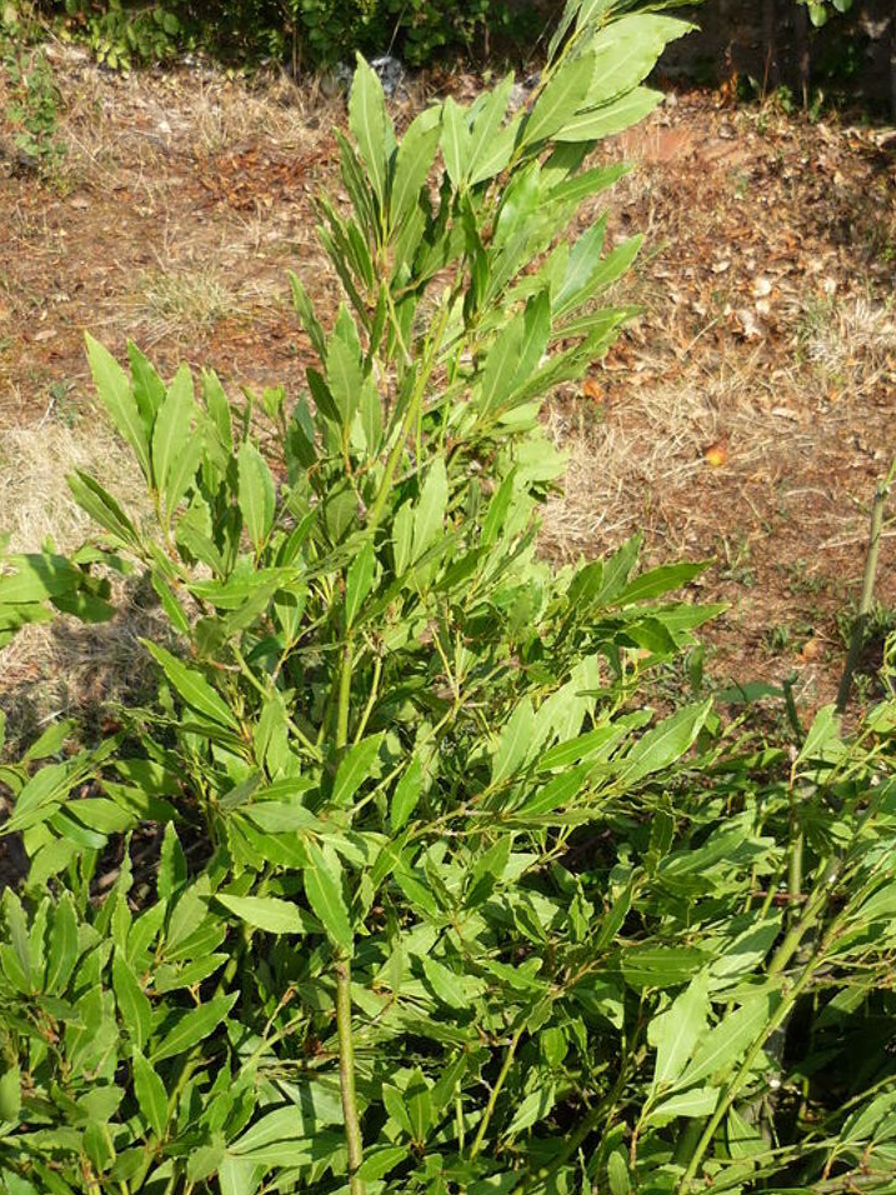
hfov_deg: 31.3
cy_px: 692
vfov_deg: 41.1
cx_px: 582
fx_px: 1588
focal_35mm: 46
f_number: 2.8
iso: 100
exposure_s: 1/800
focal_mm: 5.5
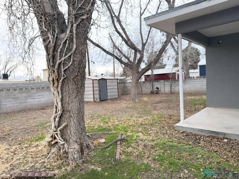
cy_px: 90
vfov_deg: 56.8
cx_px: 120
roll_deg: +2.9
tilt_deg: -4.0
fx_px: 166
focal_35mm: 24
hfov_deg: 71.6
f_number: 1.78
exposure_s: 1/399
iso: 100
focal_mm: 6.76
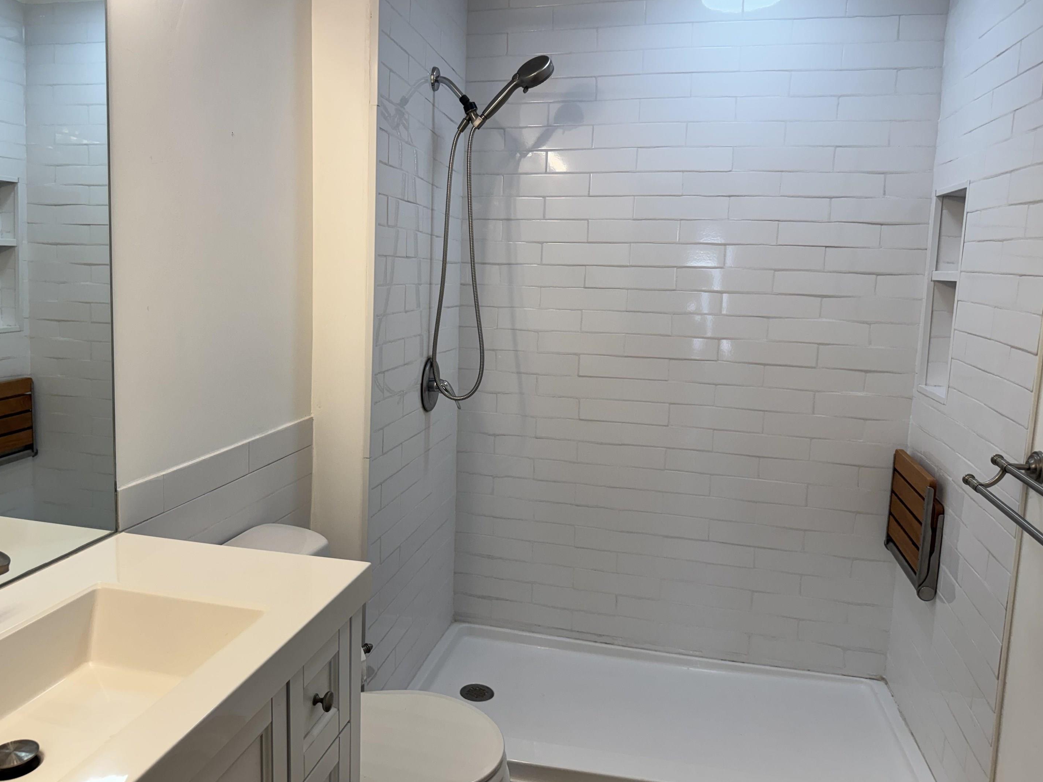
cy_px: 368
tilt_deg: -6.1
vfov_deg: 53.0
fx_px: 783
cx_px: 481
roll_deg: -2.4
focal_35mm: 26
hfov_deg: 67.2
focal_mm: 6.76
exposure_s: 1/276
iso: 64
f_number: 1.78
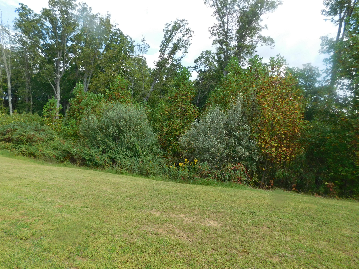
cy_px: 134
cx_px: 180
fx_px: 239
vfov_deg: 58.9
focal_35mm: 23
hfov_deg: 73.9
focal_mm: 4
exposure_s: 1/800
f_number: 3
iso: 125
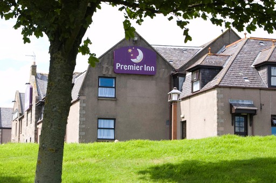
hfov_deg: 24.6
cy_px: 92
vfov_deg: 16.5
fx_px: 632
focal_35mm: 82
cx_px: 138
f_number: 11
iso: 200
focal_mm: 55
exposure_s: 1/125
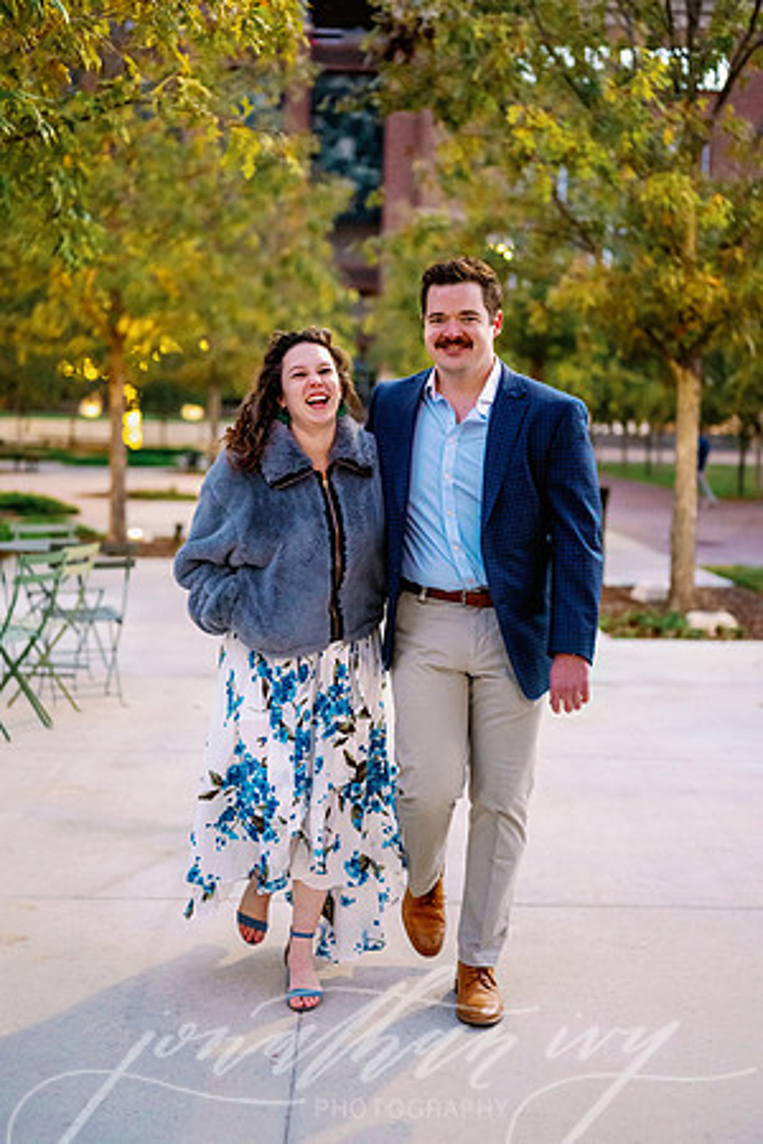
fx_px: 1589
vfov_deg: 39.6
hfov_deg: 27.0
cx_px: 382
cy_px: 572
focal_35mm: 50
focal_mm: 50
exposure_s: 1/400
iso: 3200
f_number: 2
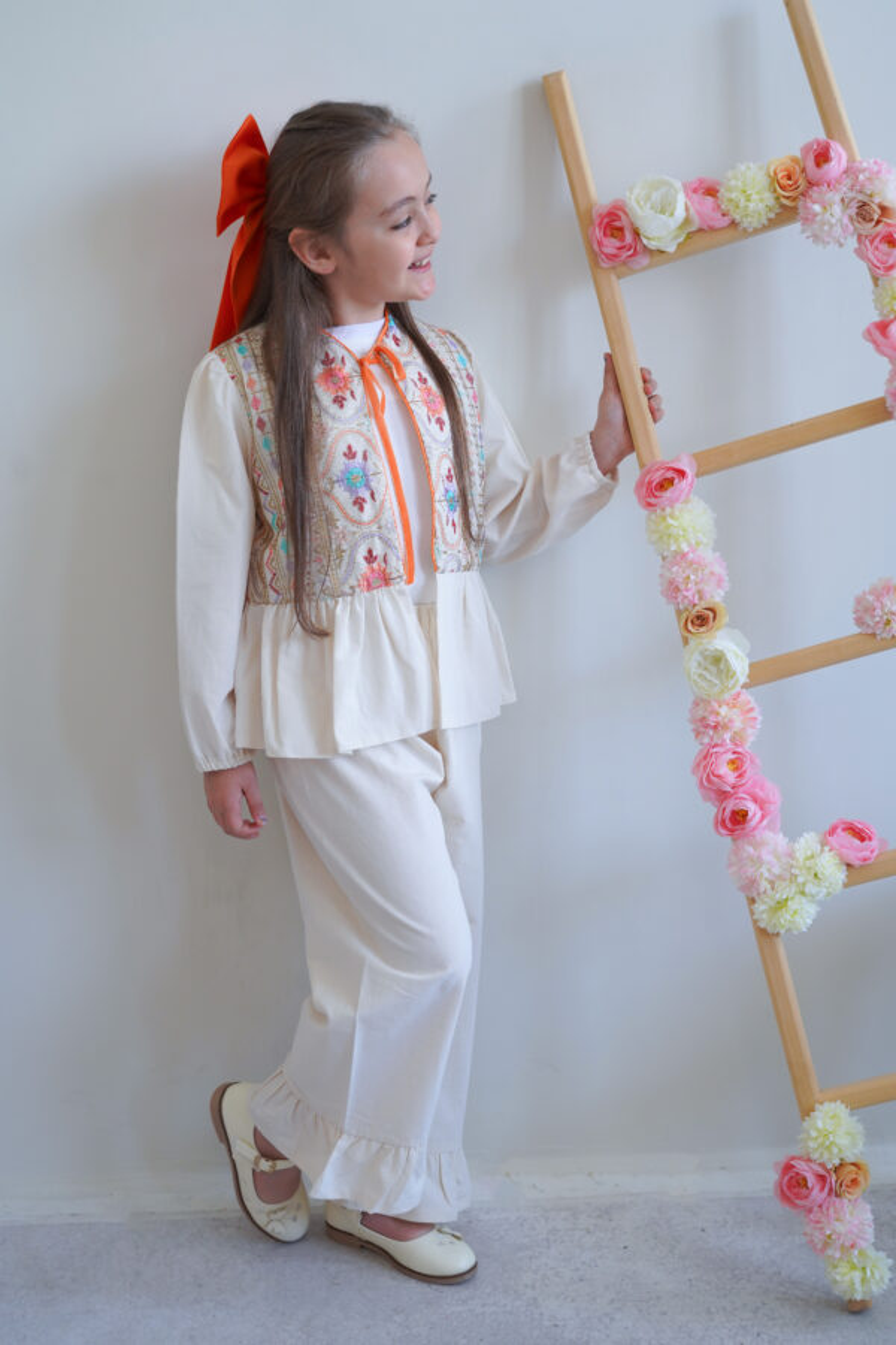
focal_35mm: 50
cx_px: 448
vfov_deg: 39.6
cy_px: 672
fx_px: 1867
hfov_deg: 27.0
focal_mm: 50
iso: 500
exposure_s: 1/125
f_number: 5
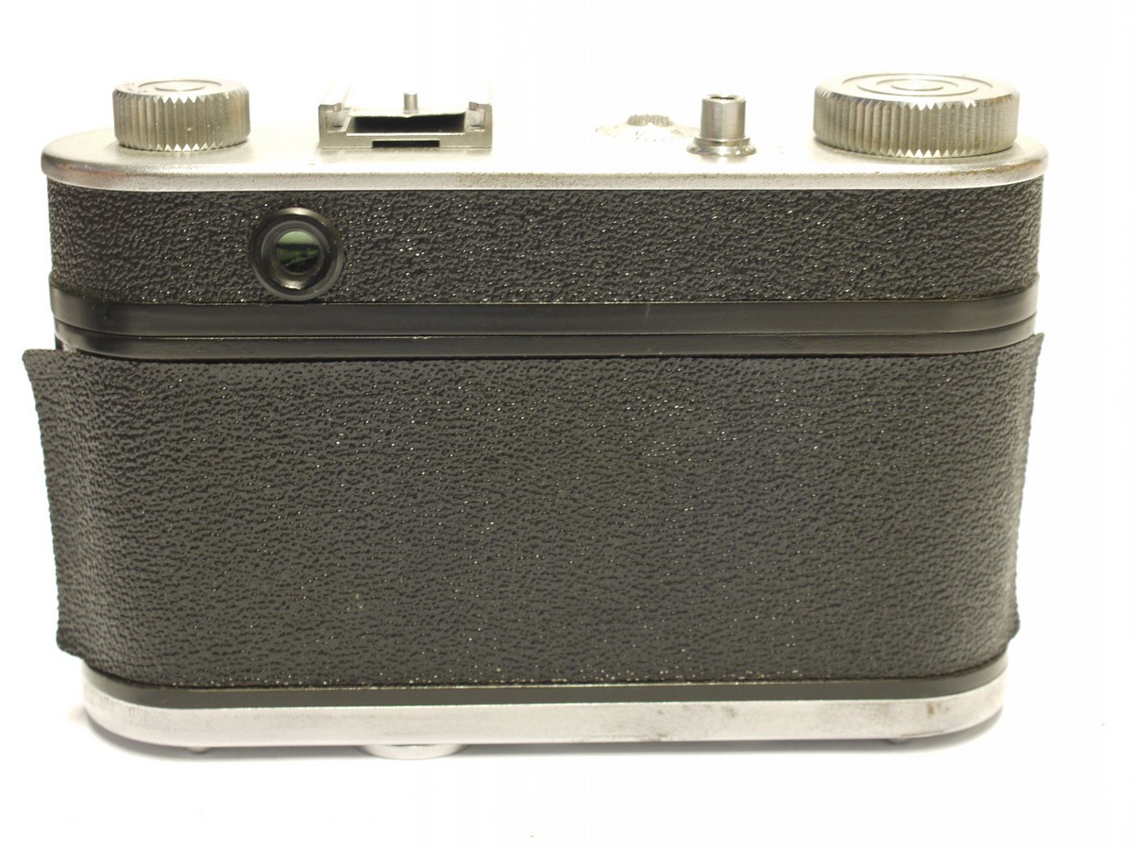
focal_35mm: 60
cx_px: 566
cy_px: 425
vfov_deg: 24.4
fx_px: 1964
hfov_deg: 32.2
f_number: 8
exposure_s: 1/4
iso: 400
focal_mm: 30
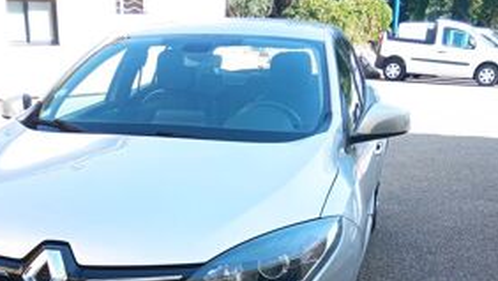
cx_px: 201
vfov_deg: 22.7
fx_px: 661
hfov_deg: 41.1
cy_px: 306
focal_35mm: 50
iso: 113
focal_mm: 3.79
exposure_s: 1/243
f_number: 2.2
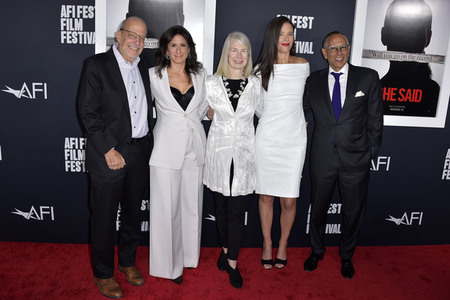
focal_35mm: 28
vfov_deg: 46.4
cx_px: 225
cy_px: 150
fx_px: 350
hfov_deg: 65.5
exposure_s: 1/200
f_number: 6.3
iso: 800
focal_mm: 28
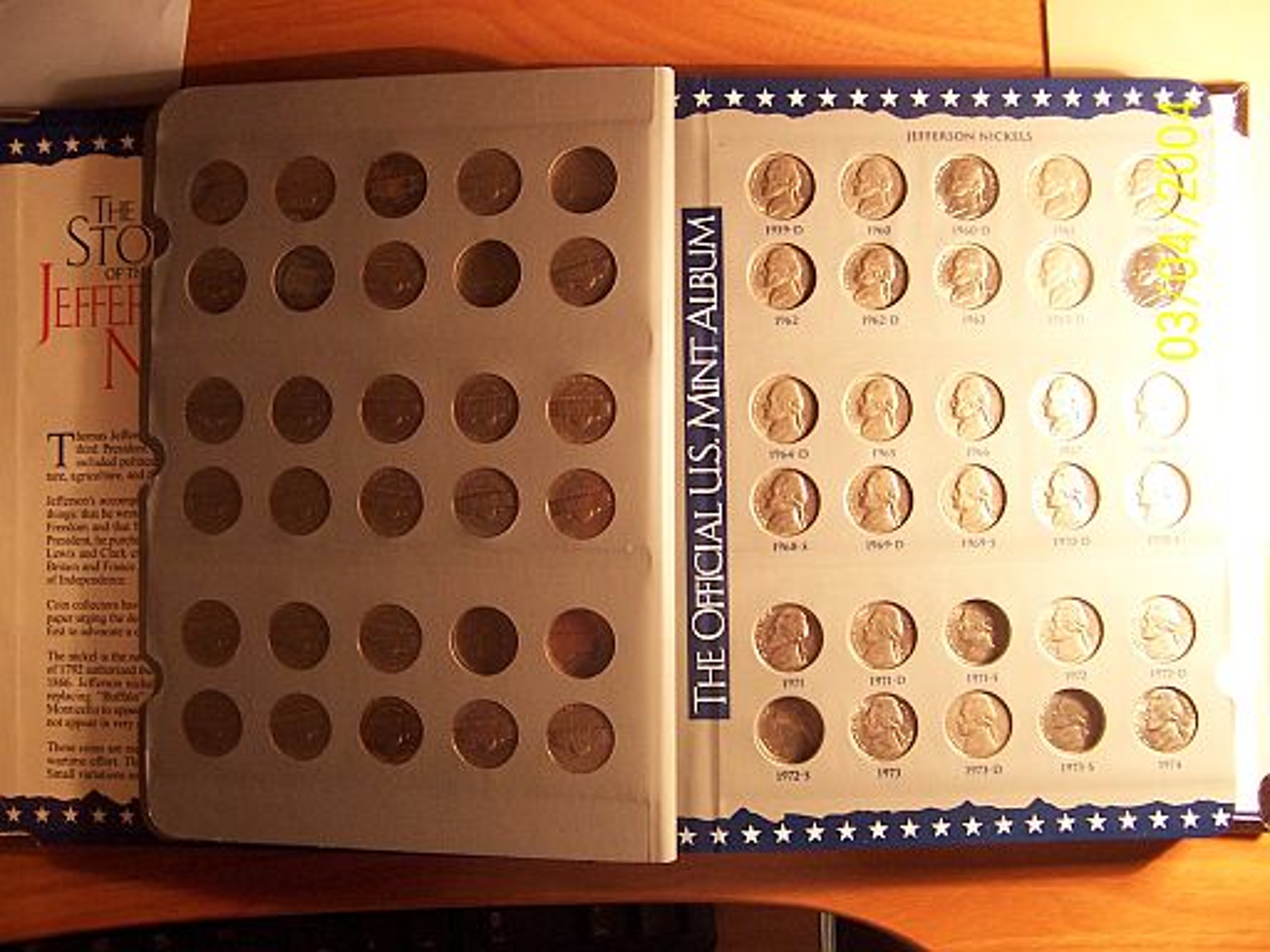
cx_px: 635
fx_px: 1211
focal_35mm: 33
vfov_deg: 42.9
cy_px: 476
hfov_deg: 55.4
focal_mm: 5.5
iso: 200
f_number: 3.4
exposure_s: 1/20
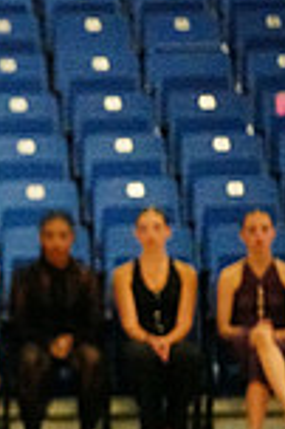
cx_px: -460
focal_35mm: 455
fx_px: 5415
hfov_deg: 3.0
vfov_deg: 4.5
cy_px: 365
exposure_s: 1/1600
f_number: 2.8
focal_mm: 119
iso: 25600
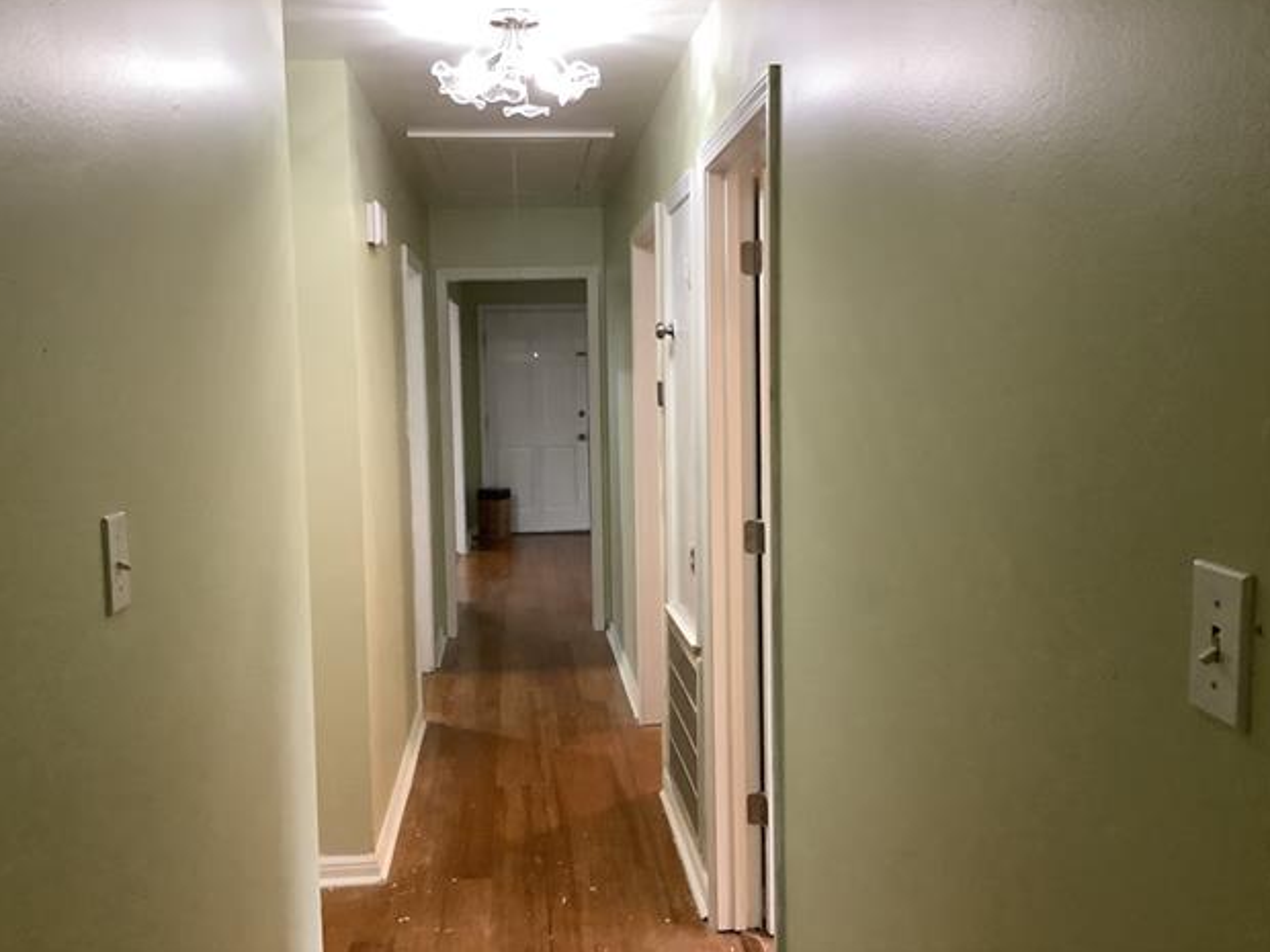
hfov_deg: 56.8
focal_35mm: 32
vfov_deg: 44.2
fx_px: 1174
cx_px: 623
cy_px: 467
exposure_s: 1/60
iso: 320
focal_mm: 3.3
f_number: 2.4
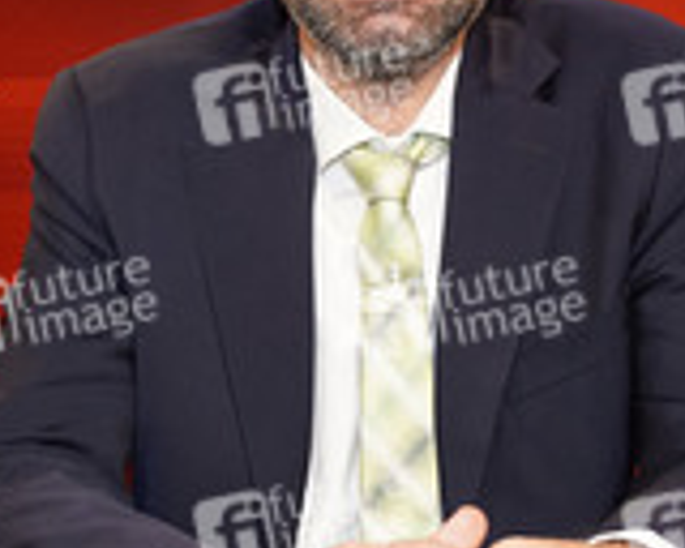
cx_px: 362
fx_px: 1662
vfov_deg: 18.7
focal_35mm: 82
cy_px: 201
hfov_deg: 23.3
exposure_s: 1/125
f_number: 5
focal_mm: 31
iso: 2000
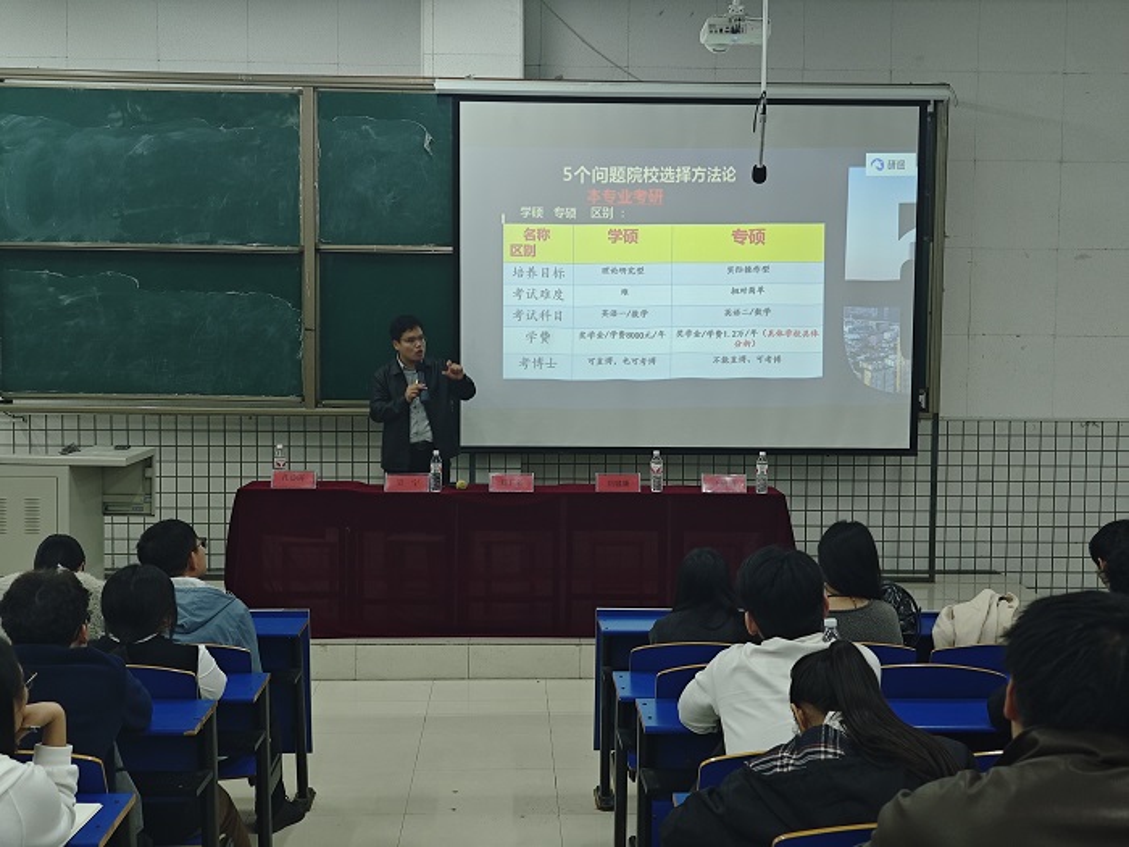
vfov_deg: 31.5
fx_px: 1500
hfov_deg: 41.2
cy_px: 424
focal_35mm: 46
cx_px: 564
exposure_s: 1/50
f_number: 1.6
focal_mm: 6.55
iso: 320
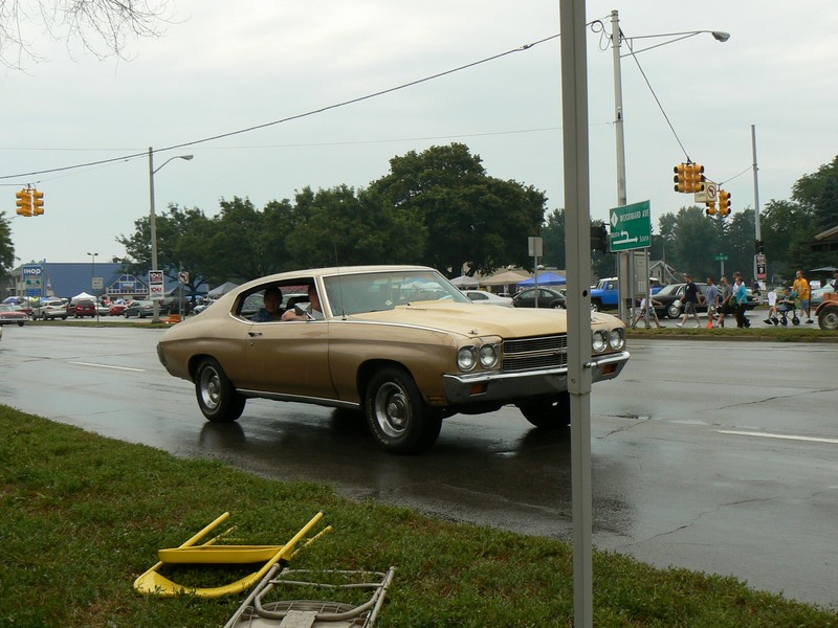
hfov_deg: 50.1
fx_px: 896
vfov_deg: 38.7
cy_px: 314
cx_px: 419
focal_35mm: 37
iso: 80
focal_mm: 6
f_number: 5.6
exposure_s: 1/250
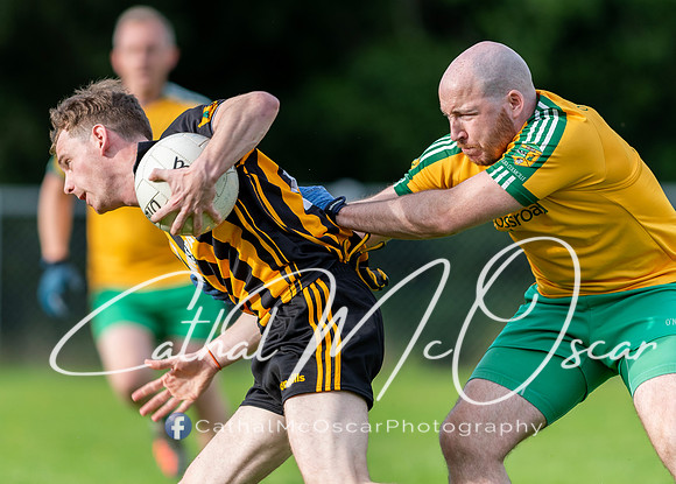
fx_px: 11009
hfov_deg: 3.5
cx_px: 255
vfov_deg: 2.5
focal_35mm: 573
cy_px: 213
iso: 200
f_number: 2.8
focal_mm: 300
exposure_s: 1/1000
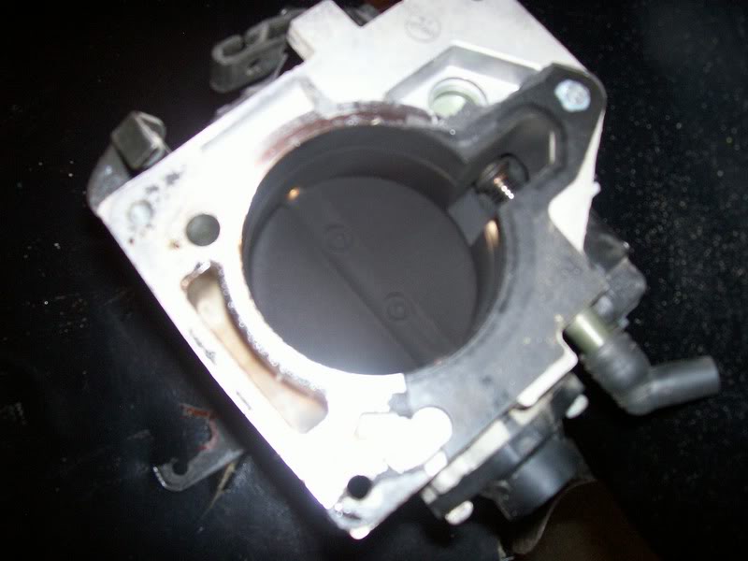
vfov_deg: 41.8
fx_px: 735
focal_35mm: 34
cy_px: 280
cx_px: 374
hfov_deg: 54.0
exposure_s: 1/112
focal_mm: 5.6
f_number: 2.7
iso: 140
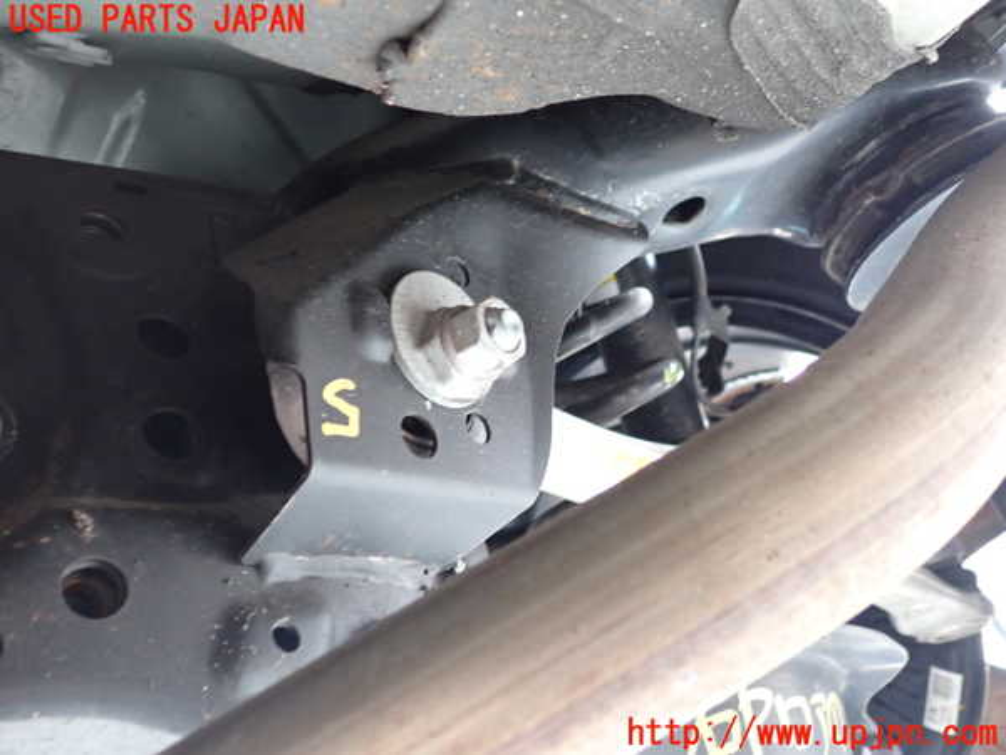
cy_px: 378
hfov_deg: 60.0
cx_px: 503
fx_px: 872
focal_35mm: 30
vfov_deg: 46.8
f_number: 2.3
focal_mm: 5.4
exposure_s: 1/30
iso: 500
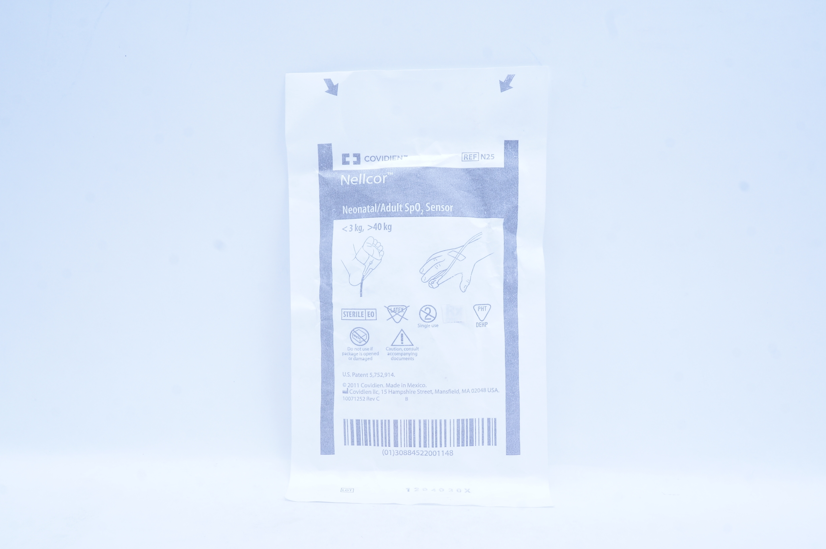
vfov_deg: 32.9
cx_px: 413
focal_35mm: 40
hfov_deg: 48.0
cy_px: 274
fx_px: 928
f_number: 13
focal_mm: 27
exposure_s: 1/13
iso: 400
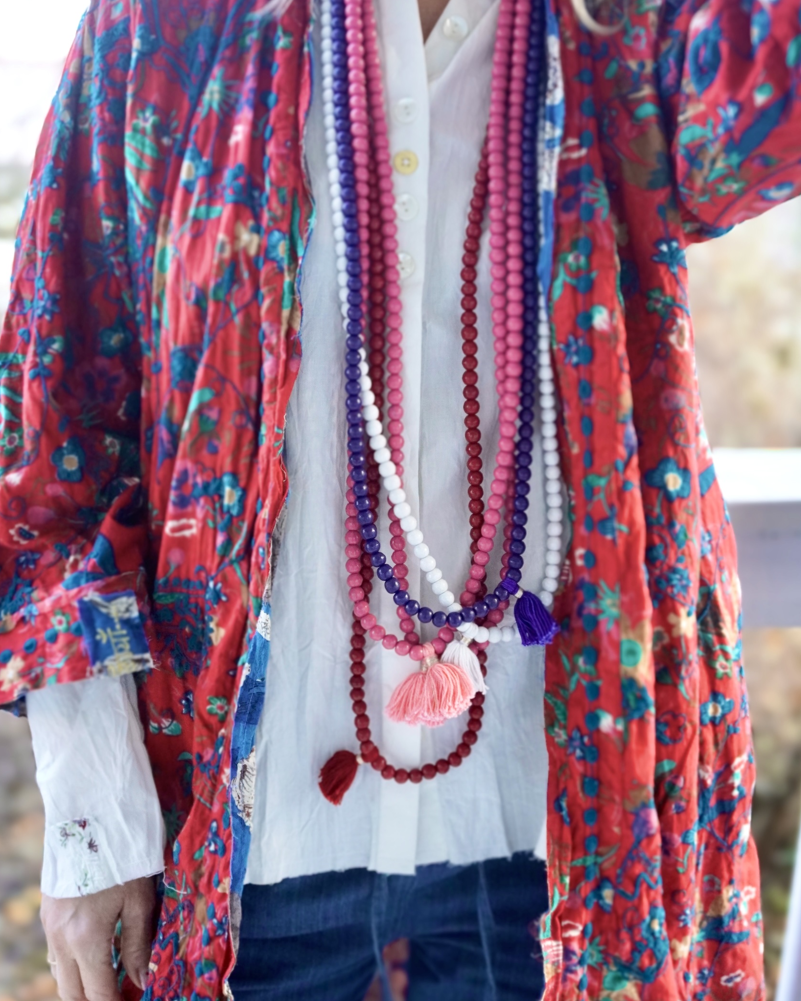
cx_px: 400
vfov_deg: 39.8
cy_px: 541
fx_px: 1380
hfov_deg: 32.4
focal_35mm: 47
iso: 2000
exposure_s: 1/160
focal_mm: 27
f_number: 4.5
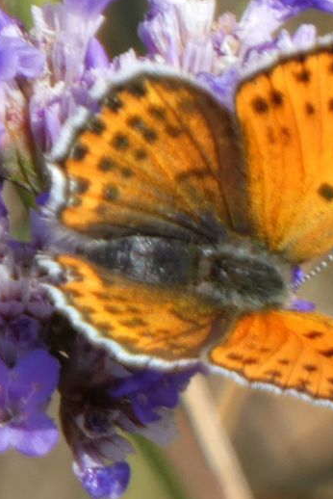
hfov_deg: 0.8
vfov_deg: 1.1
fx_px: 25134
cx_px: 215
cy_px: 243
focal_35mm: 1814
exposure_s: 1/160
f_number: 5.7
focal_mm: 189.9
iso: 80
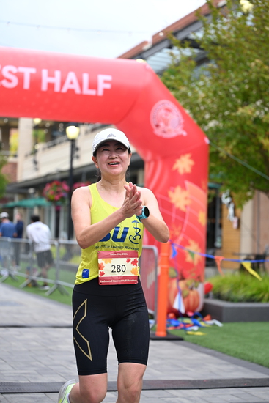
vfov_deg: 28.8
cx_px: 134
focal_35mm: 70
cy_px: 202
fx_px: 784
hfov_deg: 19.5
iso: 640
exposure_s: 1/1600
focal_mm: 70
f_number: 2.8
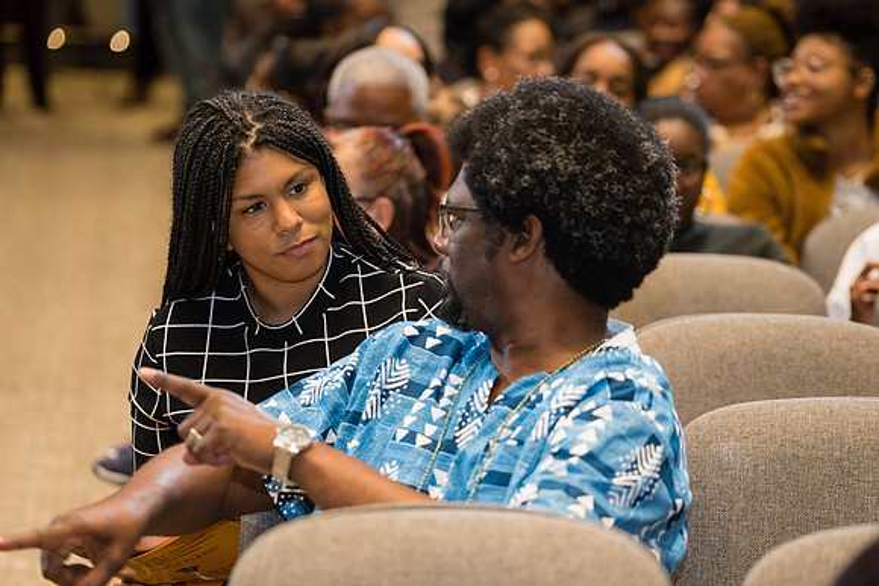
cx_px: 440
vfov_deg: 8.7
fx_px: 3859
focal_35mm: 158
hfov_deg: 13.0
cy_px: 293
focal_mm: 158
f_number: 4
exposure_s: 1/250
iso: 3200
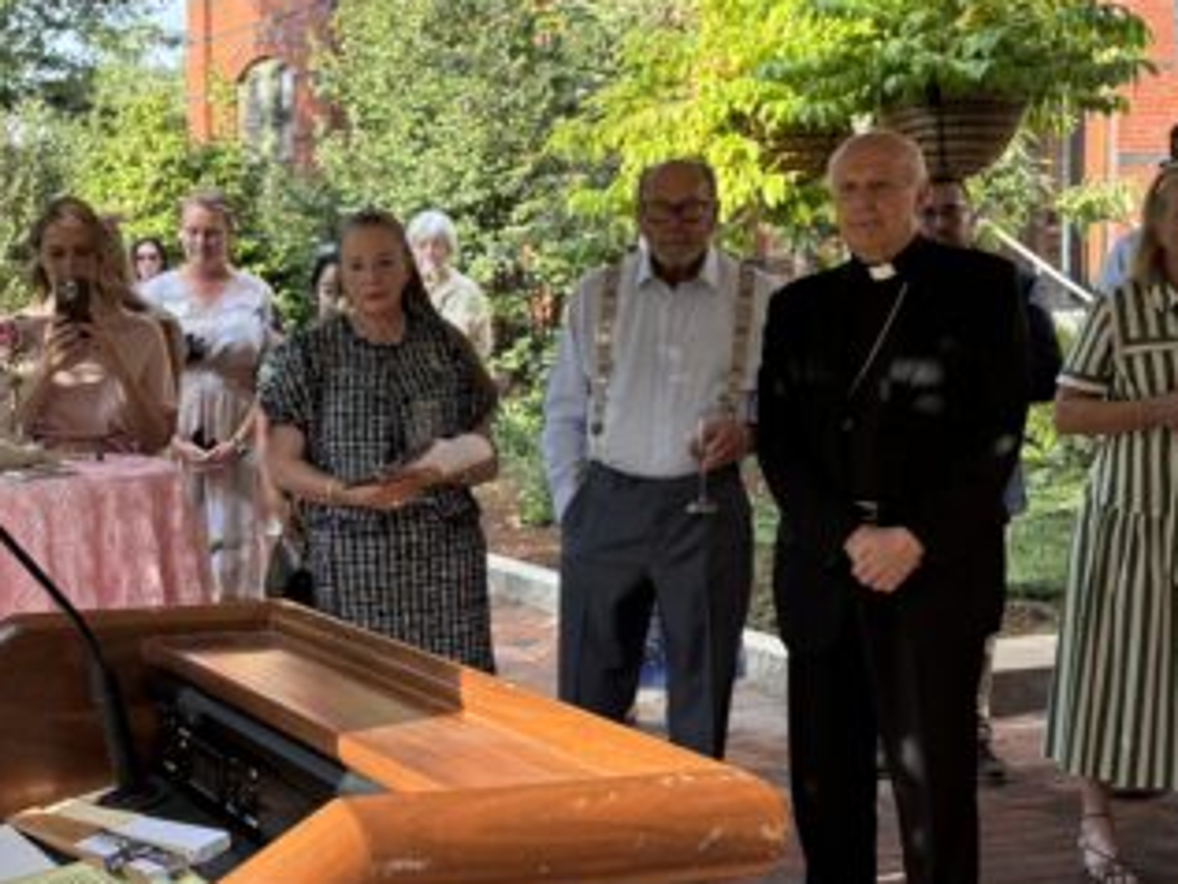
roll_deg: +1.4
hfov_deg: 29.7
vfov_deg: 23.3
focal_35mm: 63
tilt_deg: -4.1
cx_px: 164
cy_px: 401
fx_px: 2145
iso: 50
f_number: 1.6
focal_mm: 5.96
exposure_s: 1/306
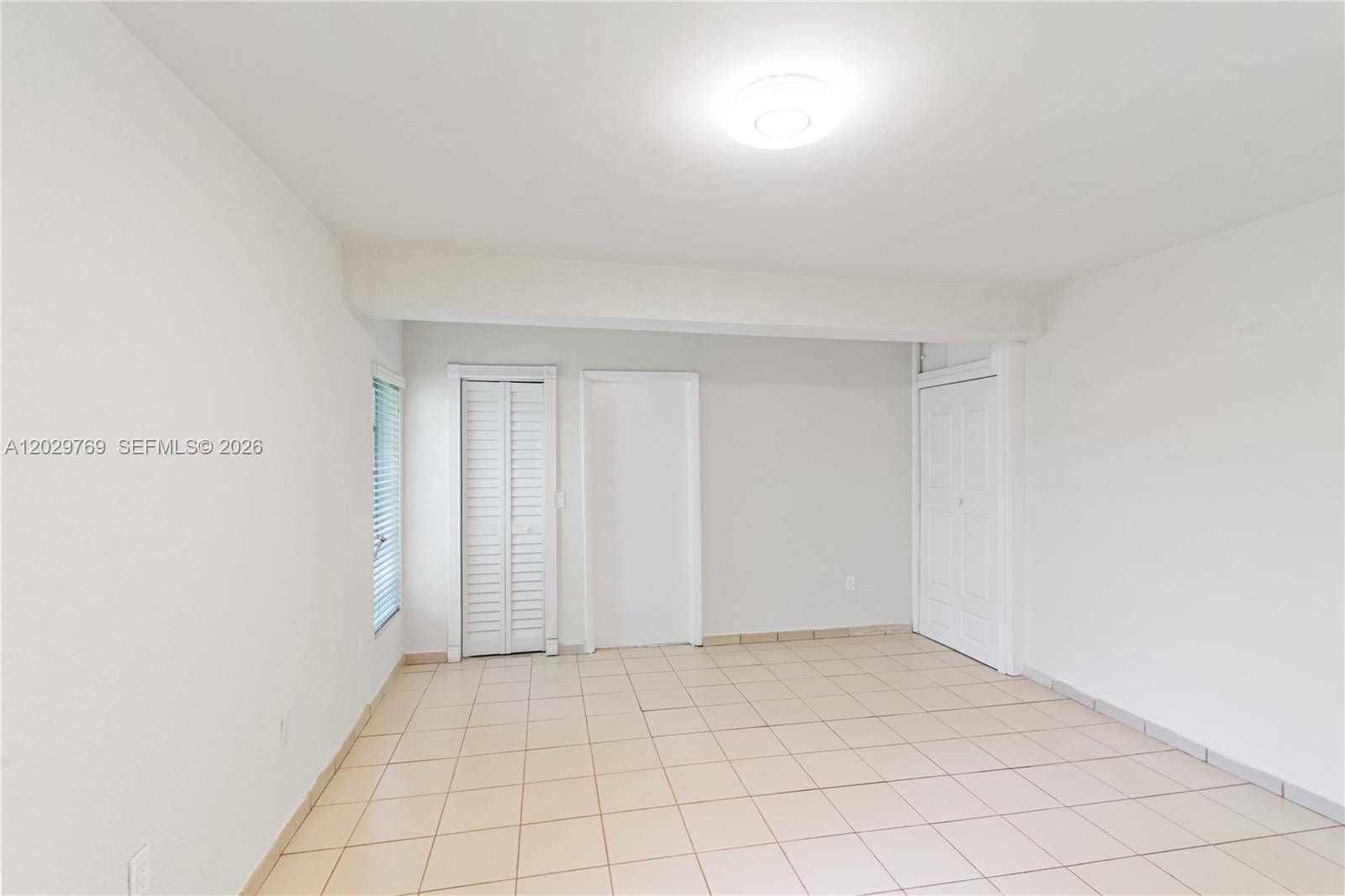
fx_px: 598
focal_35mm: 16
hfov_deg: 96.7
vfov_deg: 73.8
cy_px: 448
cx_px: 672
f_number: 7.1
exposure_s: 1/15
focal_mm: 16
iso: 640
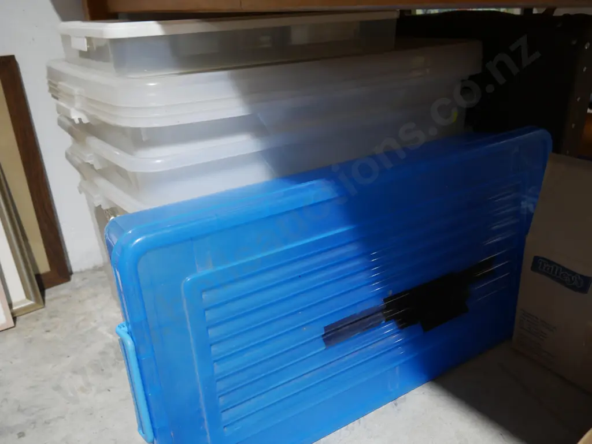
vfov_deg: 46.8
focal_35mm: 30
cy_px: 222
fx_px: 513
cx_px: 296
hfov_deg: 59.9
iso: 800
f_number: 3.6
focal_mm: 15
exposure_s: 1/60
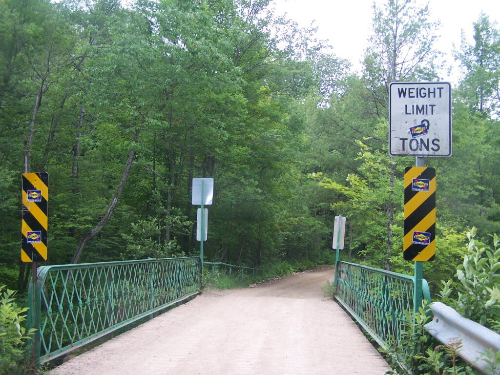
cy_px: 188
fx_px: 549
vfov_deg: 37.7
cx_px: 250
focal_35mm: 38
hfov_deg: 49.0
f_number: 2.8
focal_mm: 6.3
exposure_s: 1/320
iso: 80
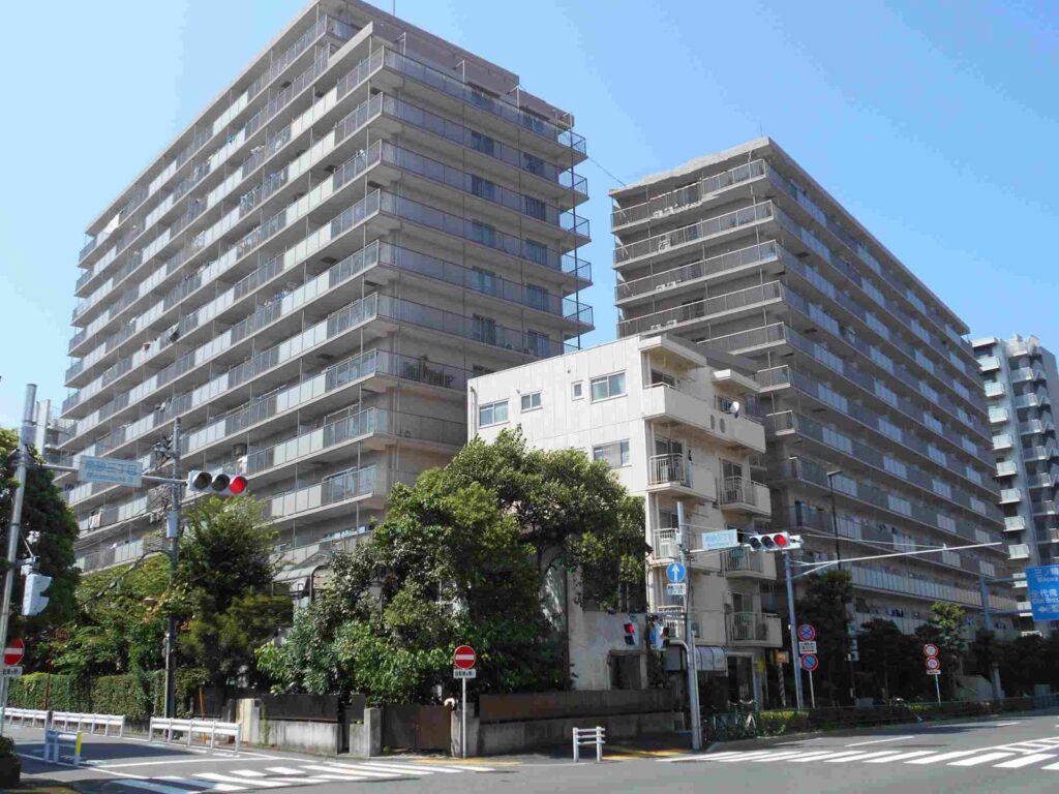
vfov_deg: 41.8
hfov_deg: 54.0
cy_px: 397
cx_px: 530
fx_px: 1040
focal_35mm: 34
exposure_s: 1/640
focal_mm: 5.8
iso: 80
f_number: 3.6
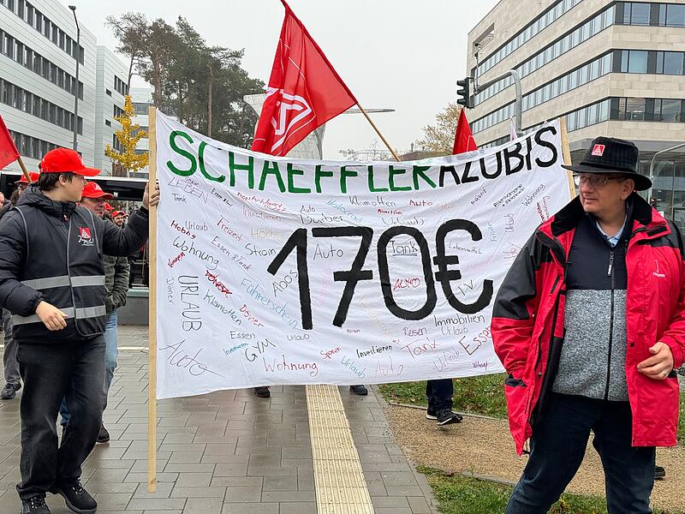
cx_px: 342
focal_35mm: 48
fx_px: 950
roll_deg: -4.0
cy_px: 257
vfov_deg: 30.3
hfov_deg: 39.7
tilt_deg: +0.7
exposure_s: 1/477
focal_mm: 6.76
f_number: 1.78
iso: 64
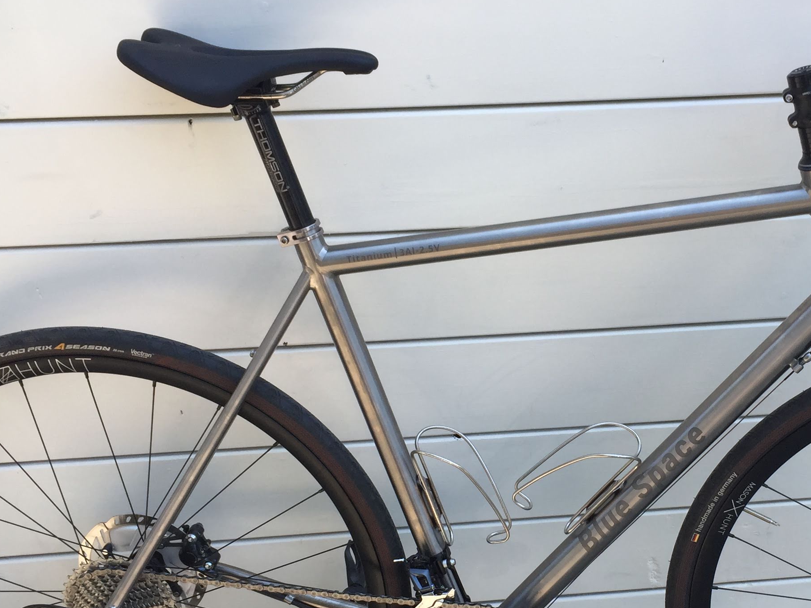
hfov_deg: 36.3
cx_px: 557
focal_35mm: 52
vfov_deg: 27.8
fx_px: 1218
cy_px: 413
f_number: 2.2
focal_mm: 4.15
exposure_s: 1/527
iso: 32
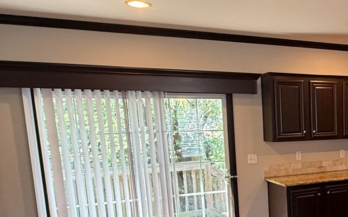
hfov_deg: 41.7
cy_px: 179
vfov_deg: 29.7
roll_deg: +0.9
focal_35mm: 42
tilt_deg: -7.5
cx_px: 340
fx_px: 398
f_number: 2.2
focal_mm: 2.22
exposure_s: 1/60
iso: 250
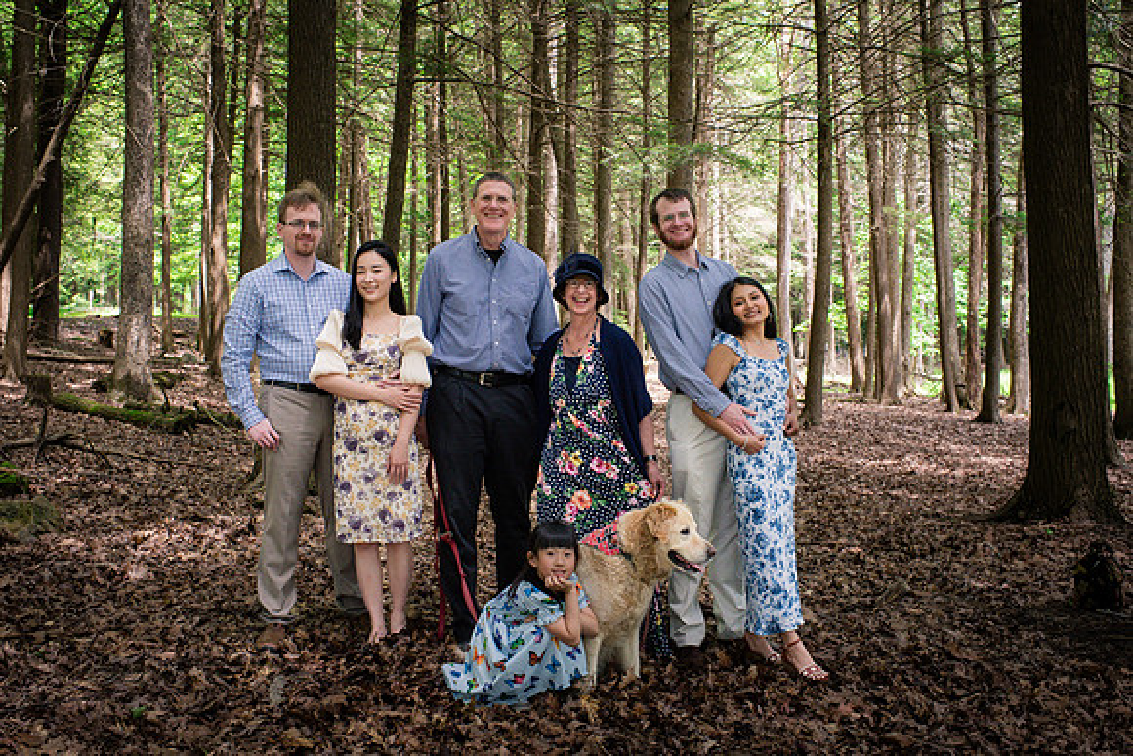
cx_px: 578
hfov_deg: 50.9
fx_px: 1190
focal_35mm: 38
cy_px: 378
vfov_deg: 35.2
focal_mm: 35
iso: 1000
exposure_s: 1/125
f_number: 8
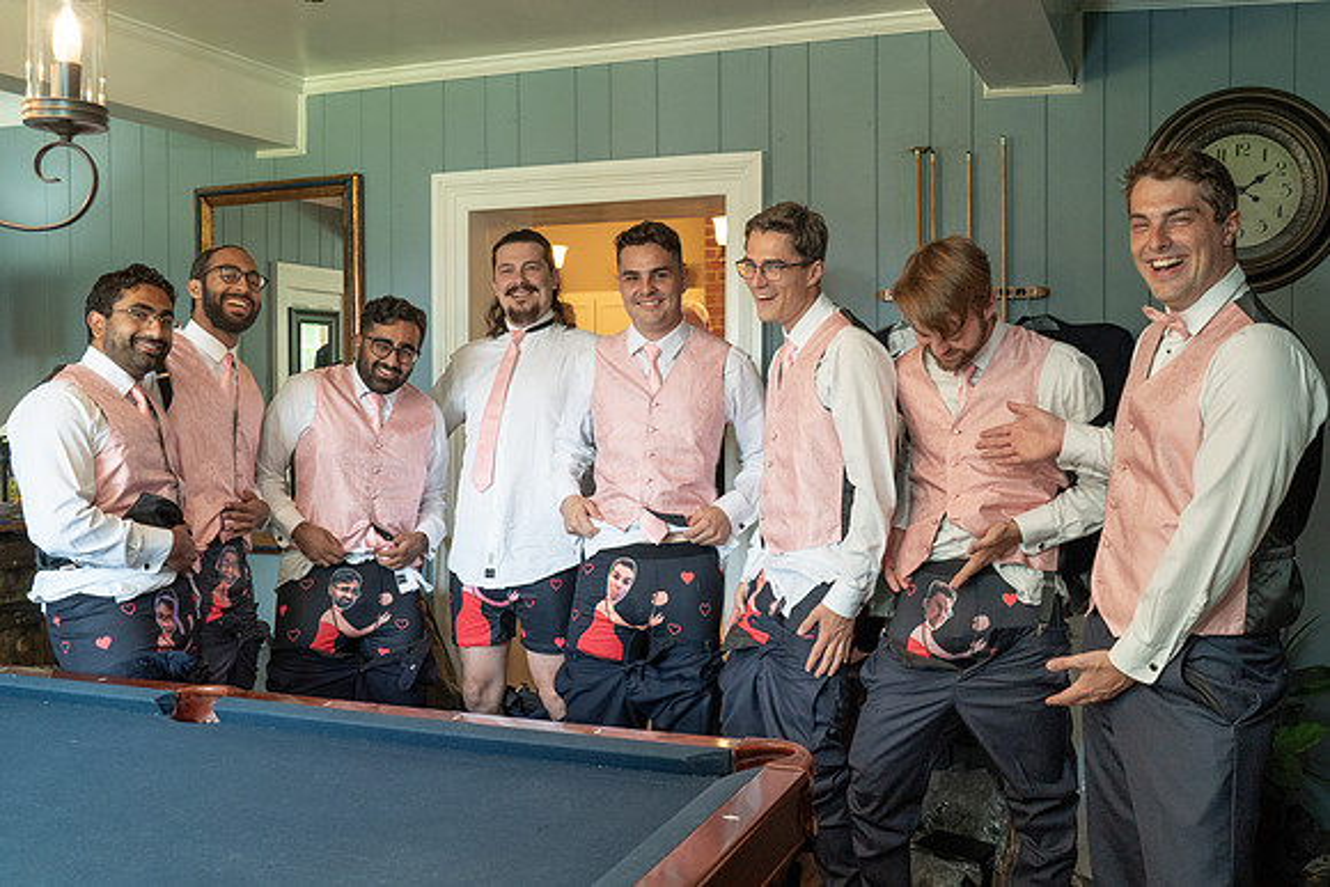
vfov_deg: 36.7
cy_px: 444
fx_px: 1338
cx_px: 665
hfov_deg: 52.9
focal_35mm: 36
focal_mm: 35
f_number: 5
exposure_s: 1/100
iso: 2000
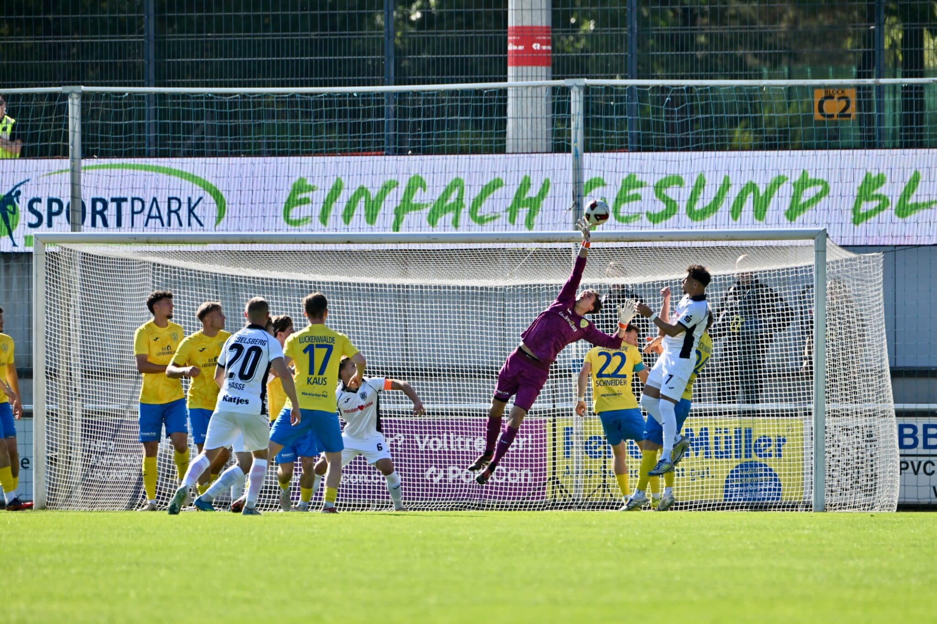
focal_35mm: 400
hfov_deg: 5.2
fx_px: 10410
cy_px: 312
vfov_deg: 3.4
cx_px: 468
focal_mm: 400
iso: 360
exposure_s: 1/1600
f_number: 5.6
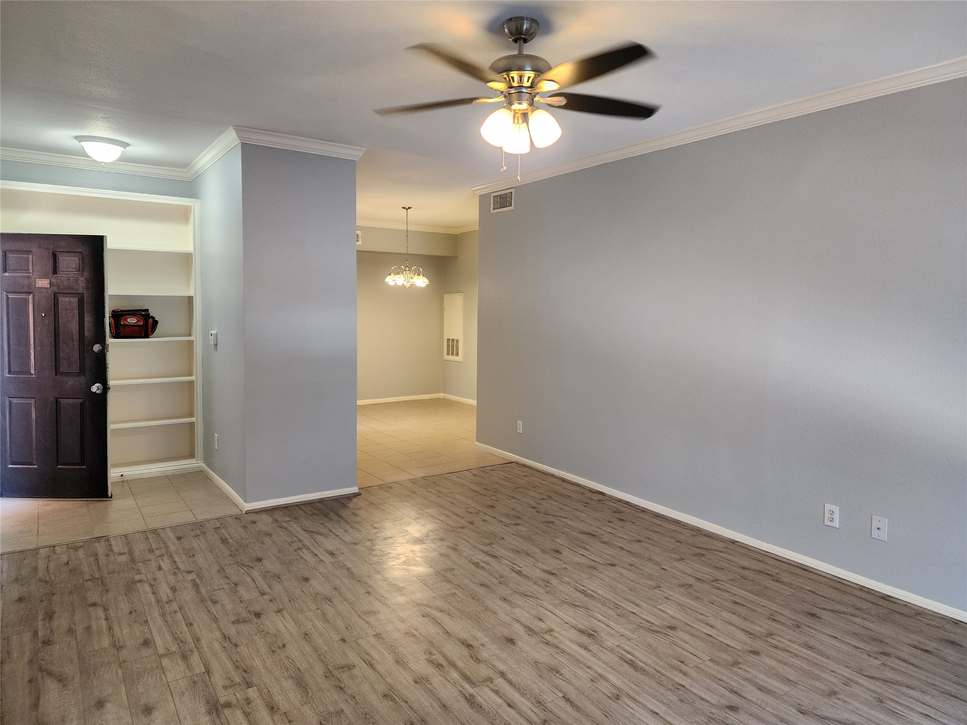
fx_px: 643
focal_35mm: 23
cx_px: 484
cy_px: 362
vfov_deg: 58.9
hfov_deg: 73.9
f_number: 1.8
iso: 320
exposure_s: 1/120
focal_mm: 6.4
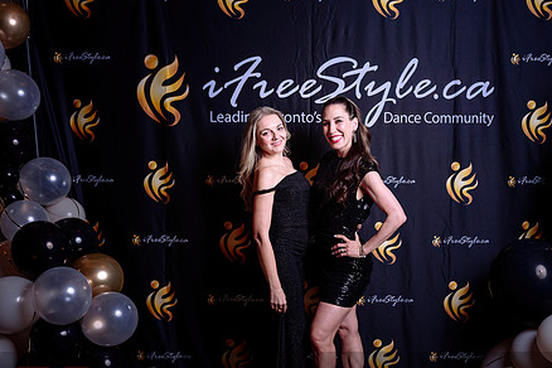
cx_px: 321
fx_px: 767
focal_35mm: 50
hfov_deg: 39.5
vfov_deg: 26.8
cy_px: 247
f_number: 4
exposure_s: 1/160
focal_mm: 33.5
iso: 125
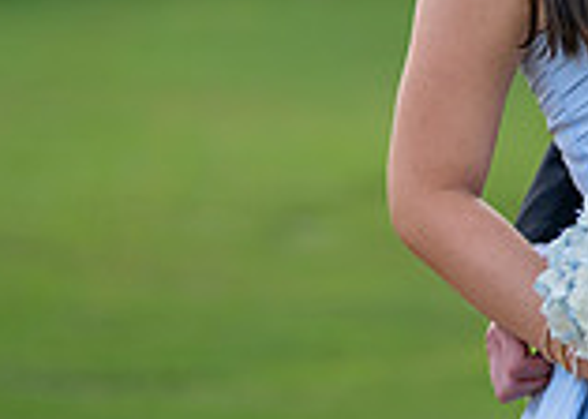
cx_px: 1037
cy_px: -32
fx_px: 3422
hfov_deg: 9.4
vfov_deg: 7.0
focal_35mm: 205
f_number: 1.2
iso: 200
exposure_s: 1/2000
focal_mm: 50
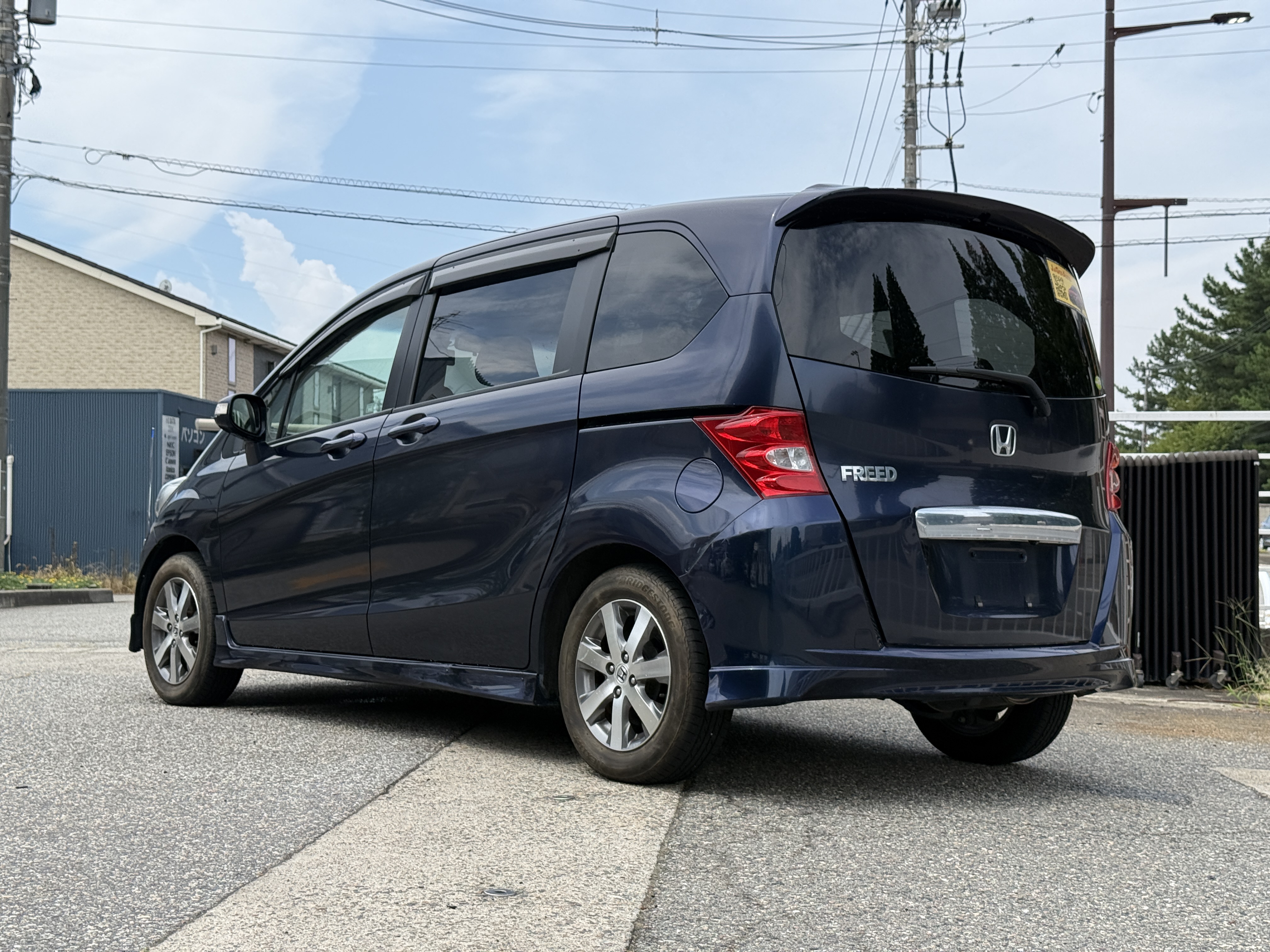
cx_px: 635
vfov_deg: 30.3
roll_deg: +0.0
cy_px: 476
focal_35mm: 48
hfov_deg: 39.7
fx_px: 1761
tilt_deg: +1.8
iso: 80
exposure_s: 1/3704
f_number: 1.78
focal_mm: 6.76
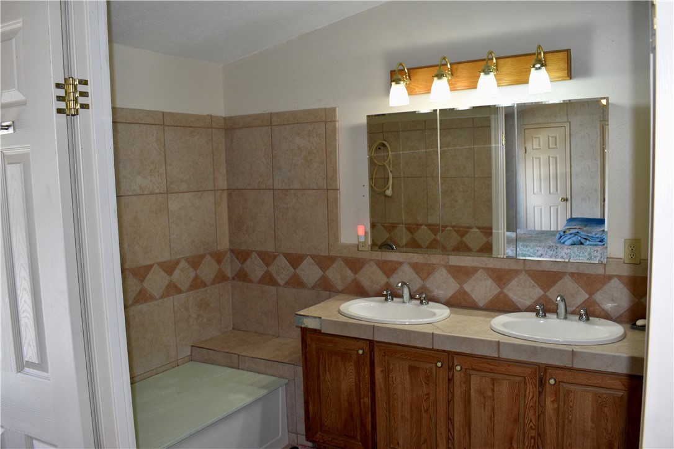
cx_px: 337
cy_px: 224
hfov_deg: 61.9
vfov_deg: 43.6
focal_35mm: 30
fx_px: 562
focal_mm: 20
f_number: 5.6
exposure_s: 1/125
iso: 800
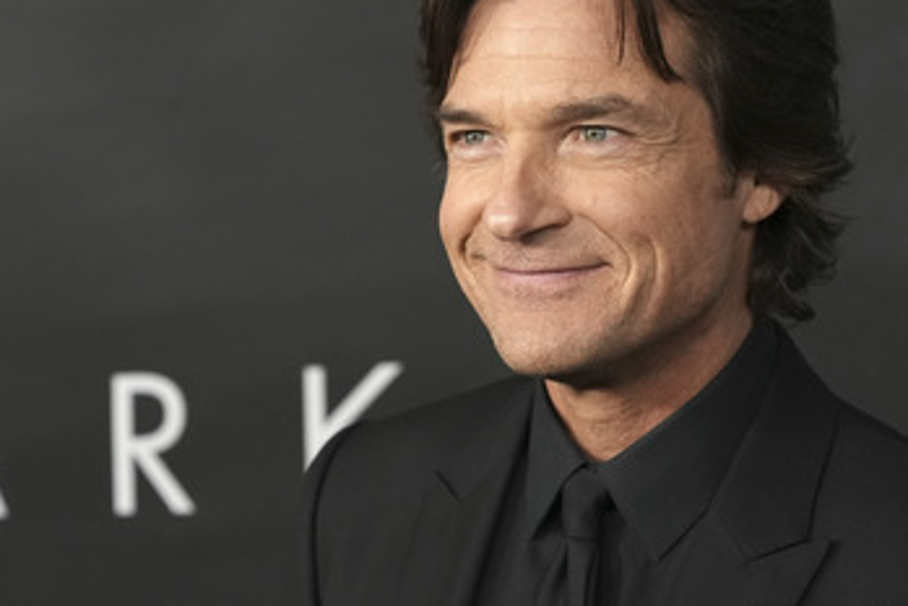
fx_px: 3255
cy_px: 218
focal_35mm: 129
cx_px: 390
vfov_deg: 10.6
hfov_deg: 15.9
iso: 6400
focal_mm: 100
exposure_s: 1/320
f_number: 5.6
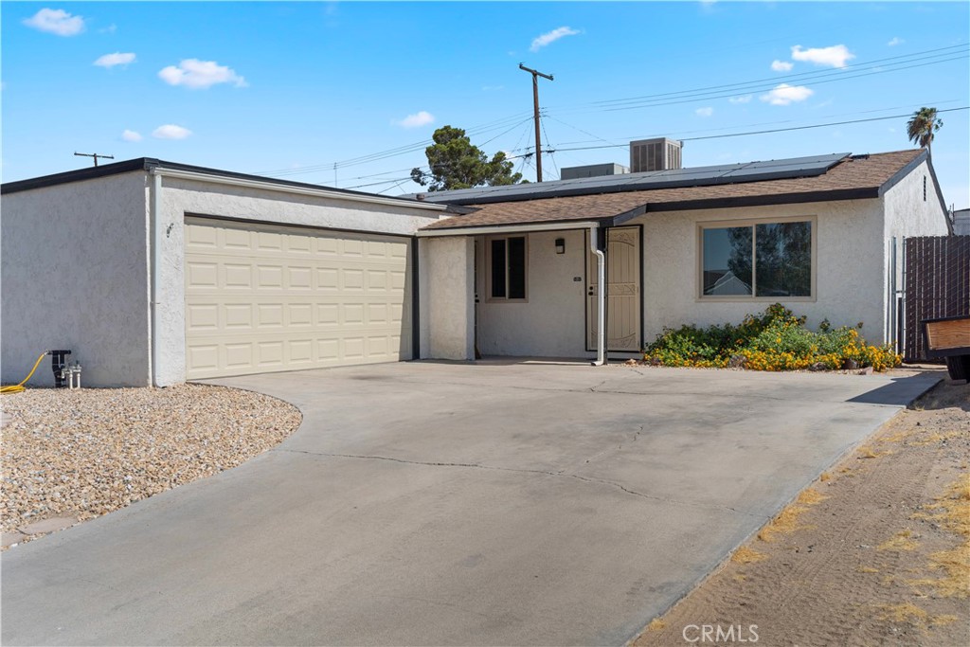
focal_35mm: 32
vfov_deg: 41.1
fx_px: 862
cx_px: 485
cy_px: 324
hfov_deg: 58.7
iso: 320
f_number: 9
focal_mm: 32
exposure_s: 1/60
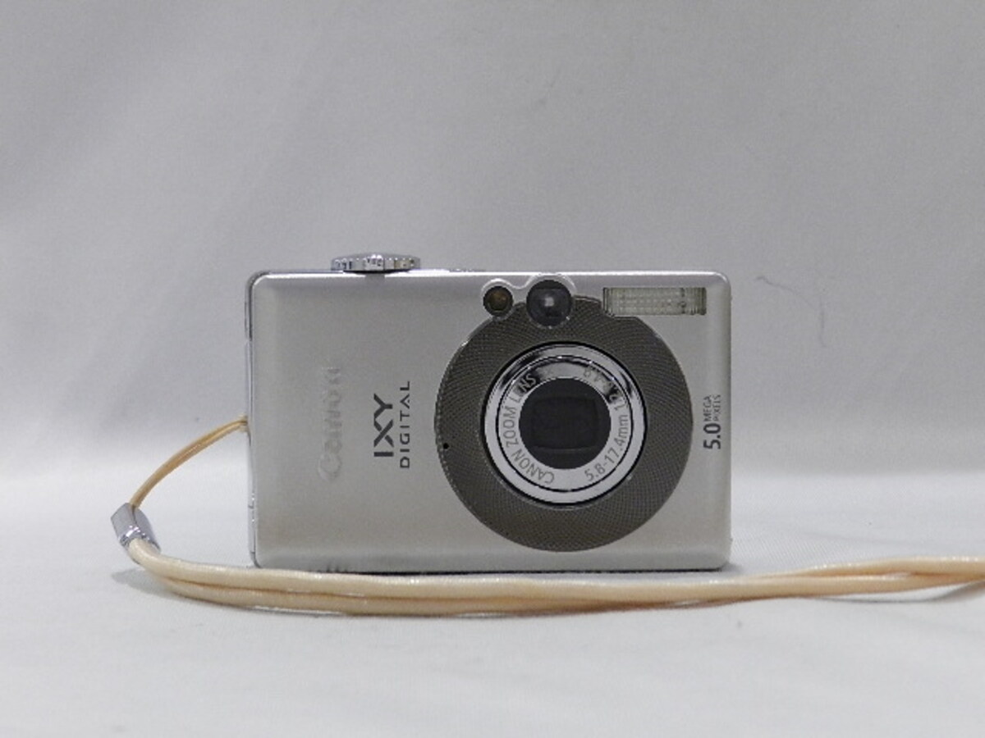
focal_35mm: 84
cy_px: 369
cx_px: 492
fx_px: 2390
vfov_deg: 17.6
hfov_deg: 23.3
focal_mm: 14.9
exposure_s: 1/80
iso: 800
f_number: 4.4
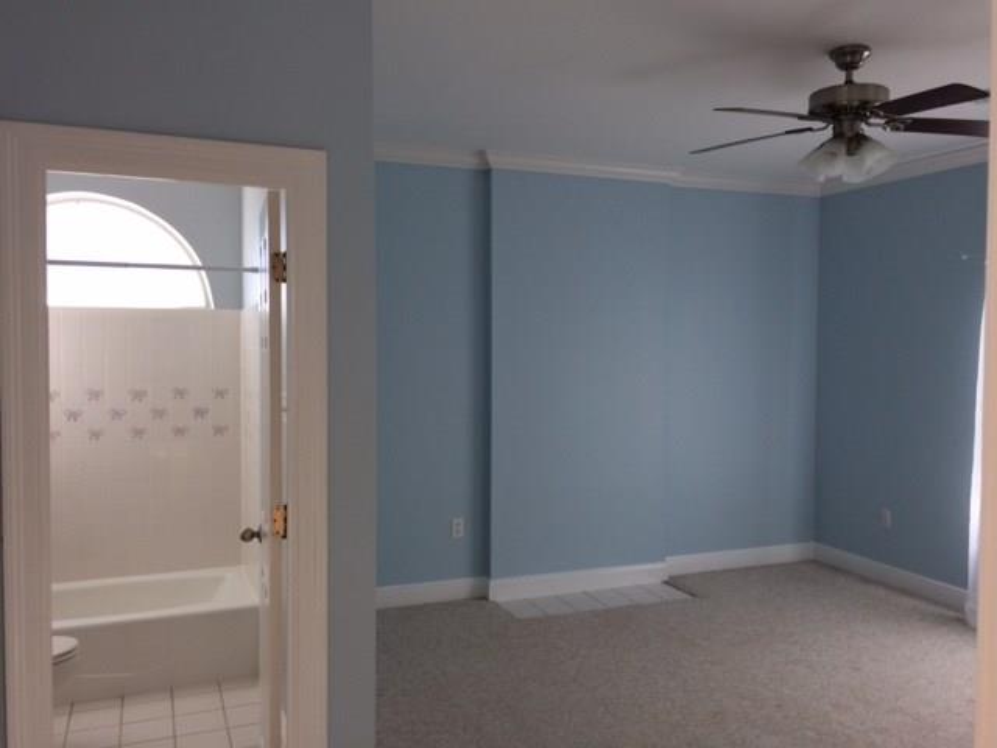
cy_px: 374
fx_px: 835
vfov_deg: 48.2
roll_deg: -1.0
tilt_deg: -3.9
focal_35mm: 29
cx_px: 498
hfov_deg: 61.7
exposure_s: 1/40
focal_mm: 4.15
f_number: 2.2
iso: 40
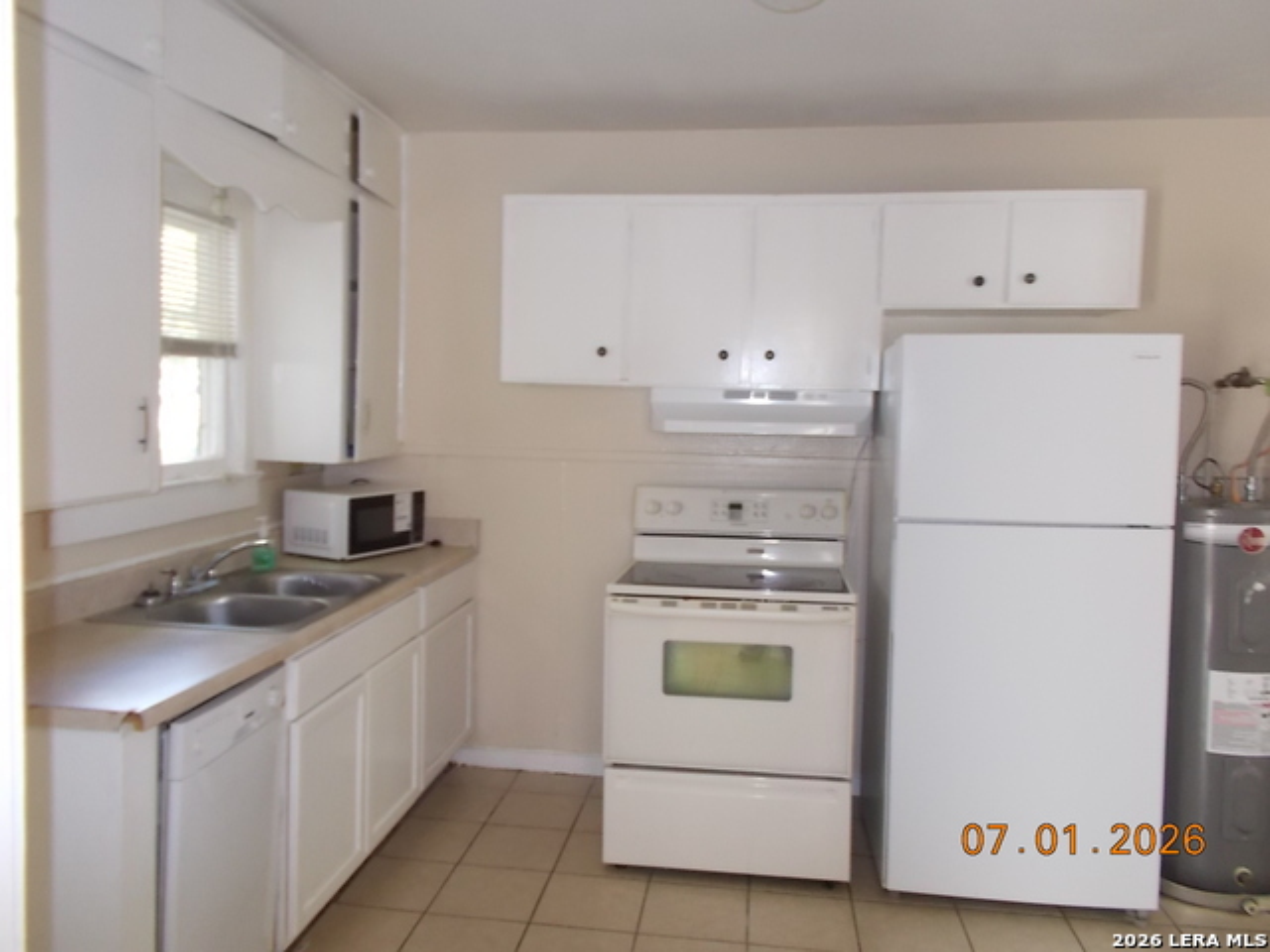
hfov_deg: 67.3
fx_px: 954
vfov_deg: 53.1
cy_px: 476
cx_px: 635
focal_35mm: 26
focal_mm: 4.6
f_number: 3.2
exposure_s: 1/25
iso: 200
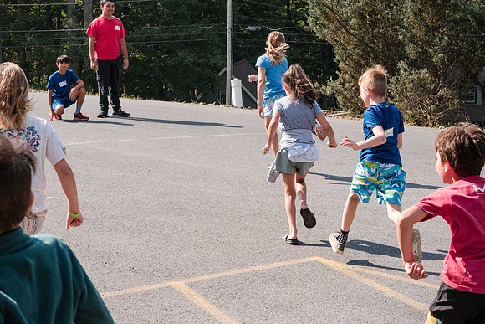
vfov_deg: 15.2
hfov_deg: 22.7
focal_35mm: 90
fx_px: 1211
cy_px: 162
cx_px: 238
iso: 6400
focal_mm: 85
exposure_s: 1/2500
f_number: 16
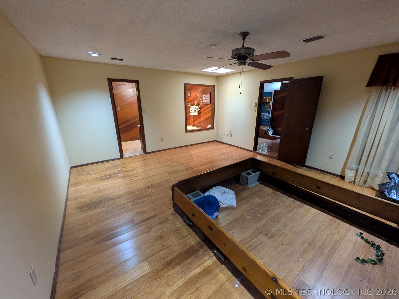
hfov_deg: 102.1
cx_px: 200
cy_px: 150
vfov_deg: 85.7
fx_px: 161
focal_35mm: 14
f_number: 2.2
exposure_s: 1/24
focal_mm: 1.83
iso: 426
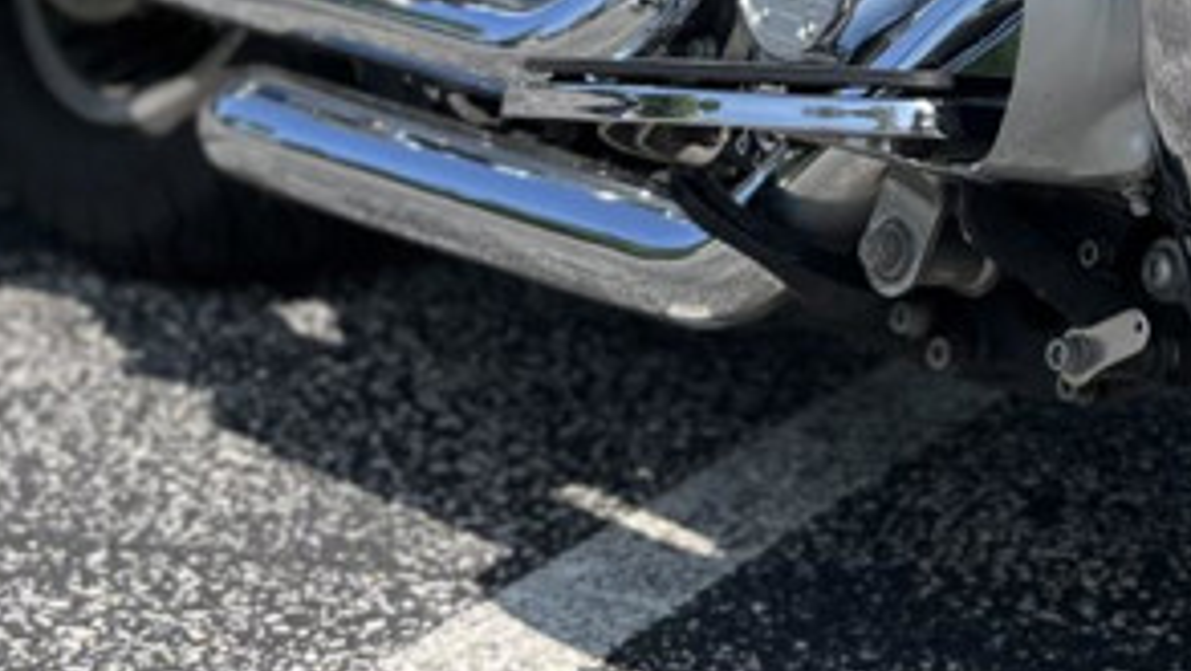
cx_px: 1441
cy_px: -590
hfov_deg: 19.5
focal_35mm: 103
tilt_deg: -4.1
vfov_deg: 10.9
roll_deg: +0.4
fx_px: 3254
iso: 50
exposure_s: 1/2222
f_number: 1.6
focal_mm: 5.1
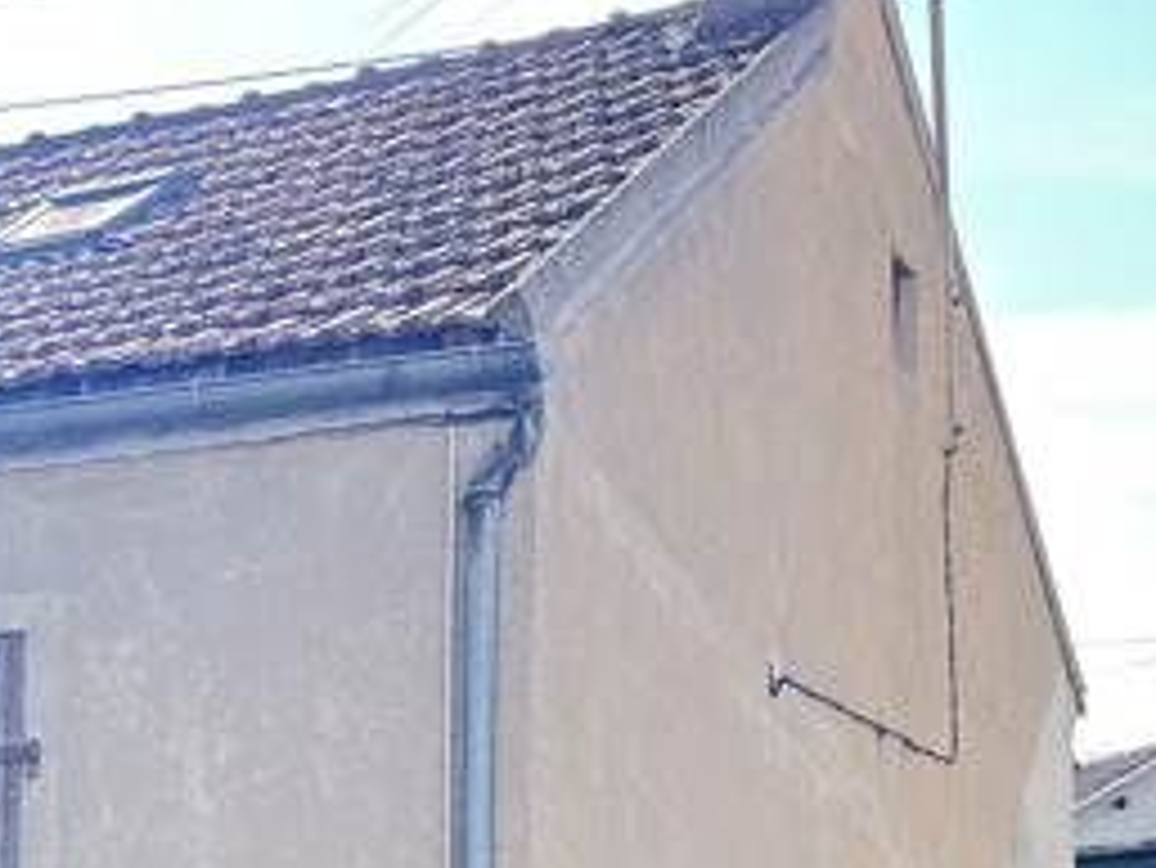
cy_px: 751
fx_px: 2706
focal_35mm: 81
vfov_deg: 18.0
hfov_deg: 22.4
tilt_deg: +7.3
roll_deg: -1.9
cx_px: -207
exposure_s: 1/450
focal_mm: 5.1
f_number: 1.6
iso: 50
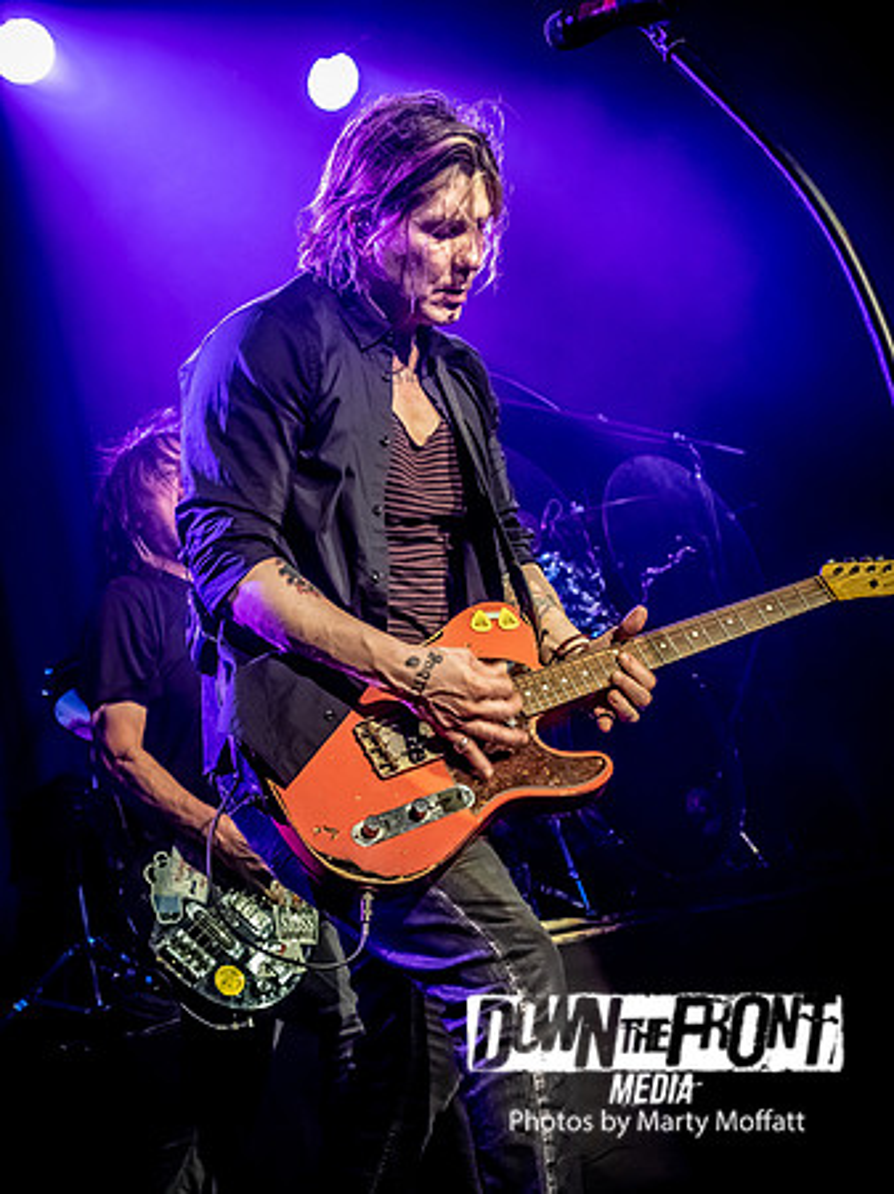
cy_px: 597
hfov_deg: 22.9
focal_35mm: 64
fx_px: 2206
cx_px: 447
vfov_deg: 30.3
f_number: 4
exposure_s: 1/200
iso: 1600
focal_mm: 32
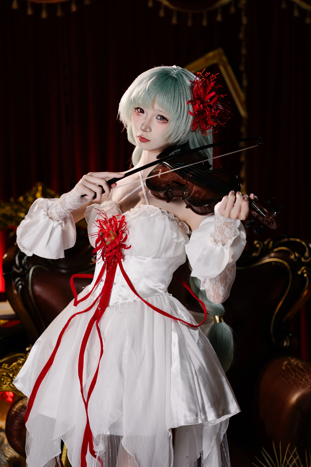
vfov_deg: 28.8
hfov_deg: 19.5
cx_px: 156
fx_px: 907
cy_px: 234
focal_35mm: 70
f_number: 2.8
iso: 100
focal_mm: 70
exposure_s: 1/60
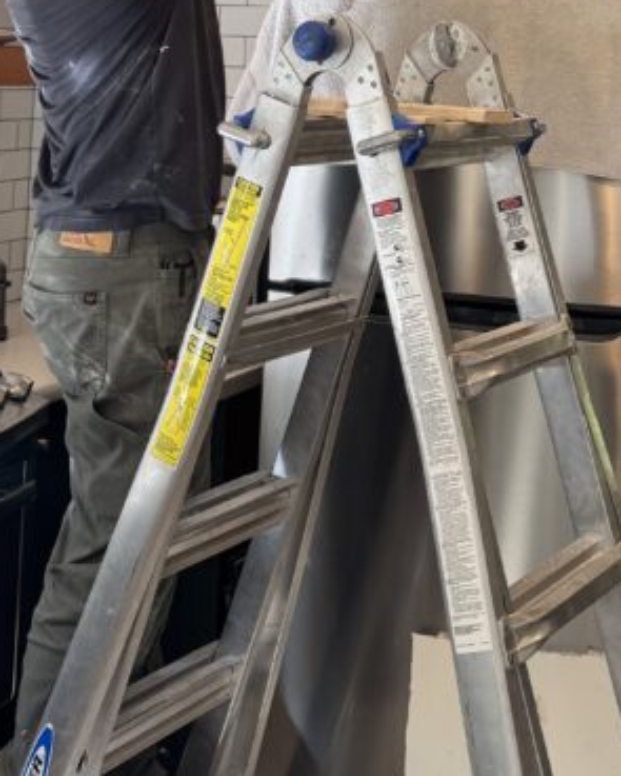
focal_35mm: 65
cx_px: 425
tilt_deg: +4.0
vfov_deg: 26.9
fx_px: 1494
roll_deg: -1.1
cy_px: -61
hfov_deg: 23.4
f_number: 1.78
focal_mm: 6.76
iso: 64
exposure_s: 1/120
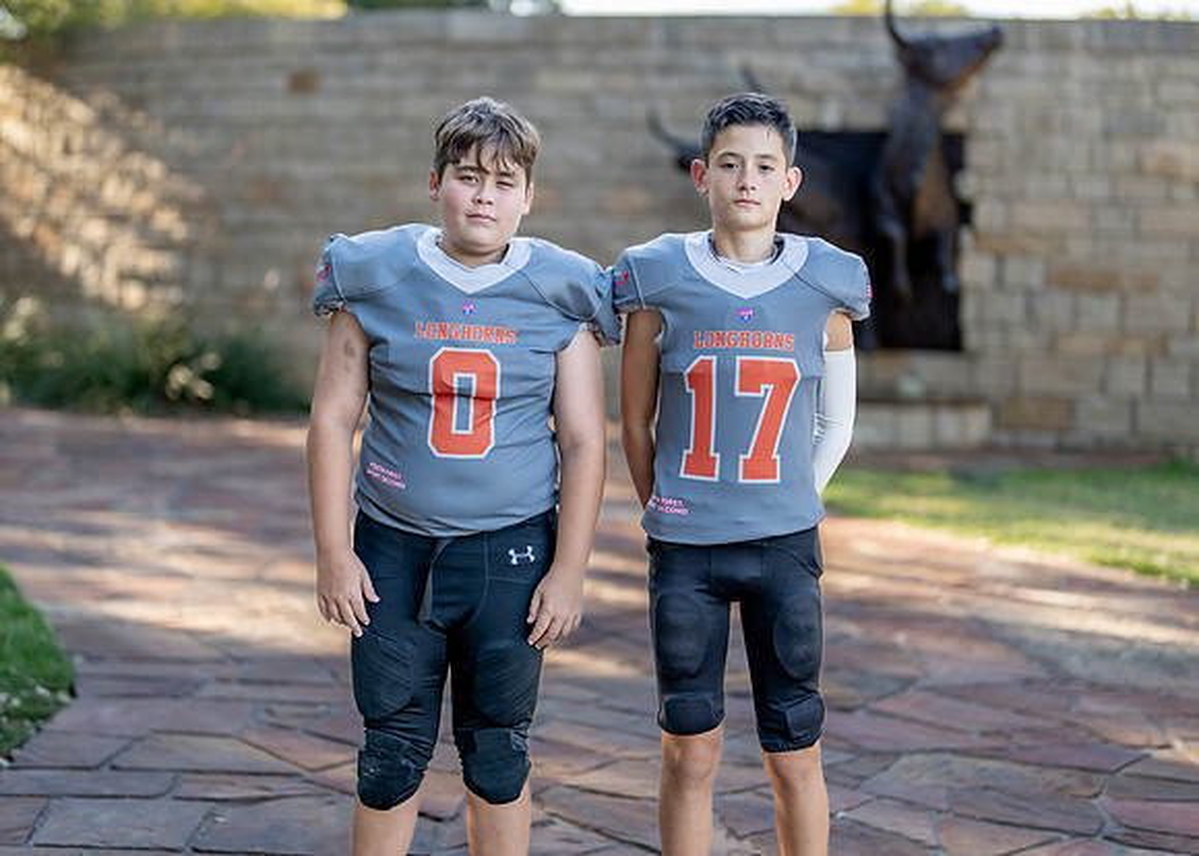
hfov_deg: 31.6
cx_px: 587
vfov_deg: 22.8
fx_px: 2116
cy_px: 378
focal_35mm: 62
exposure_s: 1/800
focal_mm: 50
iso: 100
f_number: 1.2
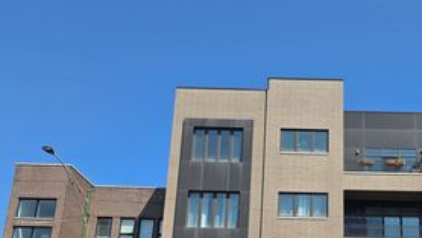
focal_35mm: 45
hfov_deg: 44.1
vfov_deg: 25.9
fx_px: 504
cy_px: 208
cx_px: 310
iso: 64
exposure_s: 1/5955
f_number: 1.4
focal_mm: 6.5
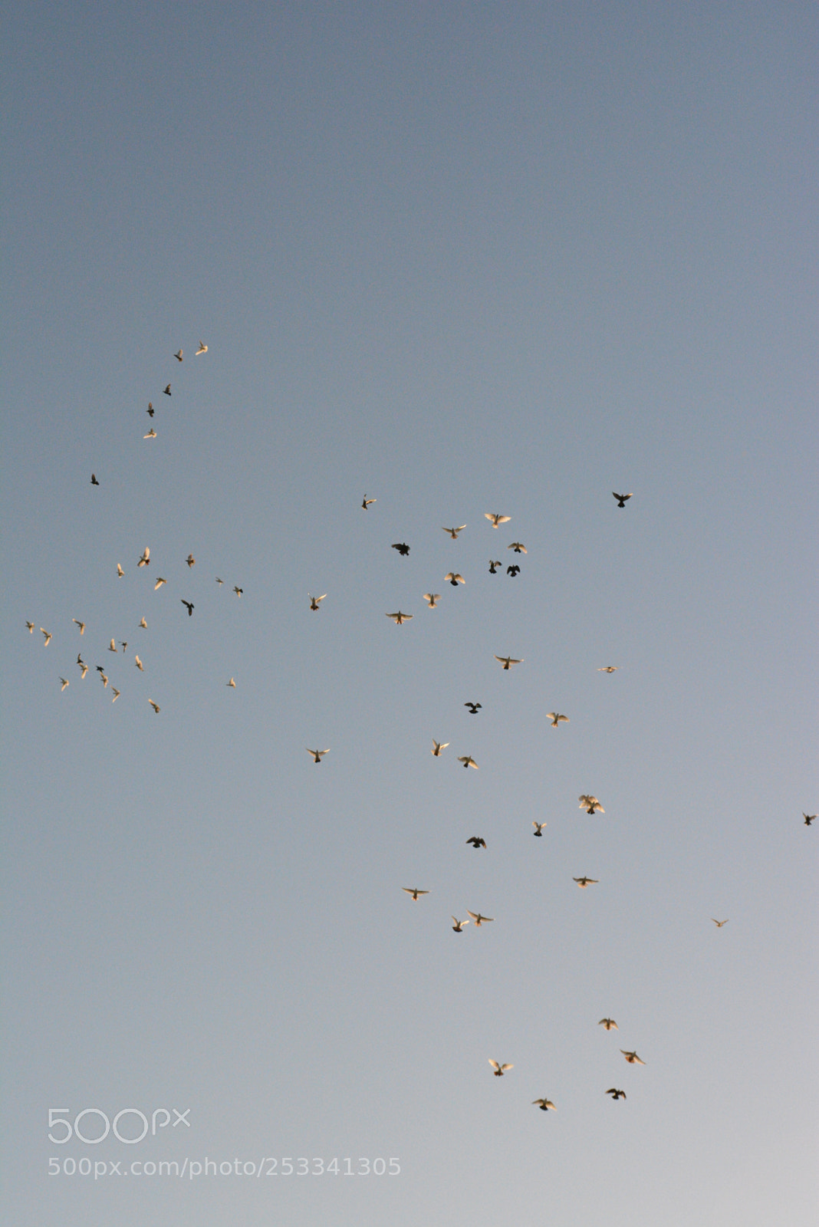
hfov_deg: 18.9
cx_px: 410
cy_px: 614
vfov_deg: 28.1
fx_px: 2455
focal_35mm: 72
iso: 2500
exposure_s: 1/4000
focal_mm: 48
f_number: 8
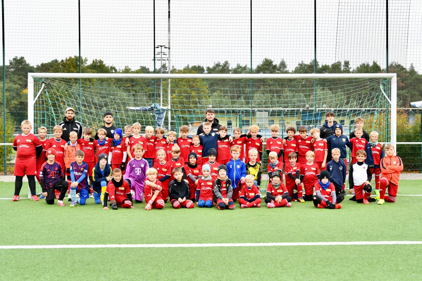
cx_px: 211
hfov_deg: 50.7
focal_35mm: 38
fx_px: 445
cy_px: 140
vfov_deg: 35.0
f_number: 2.8
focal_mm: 38
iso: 320
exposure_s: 1/1000
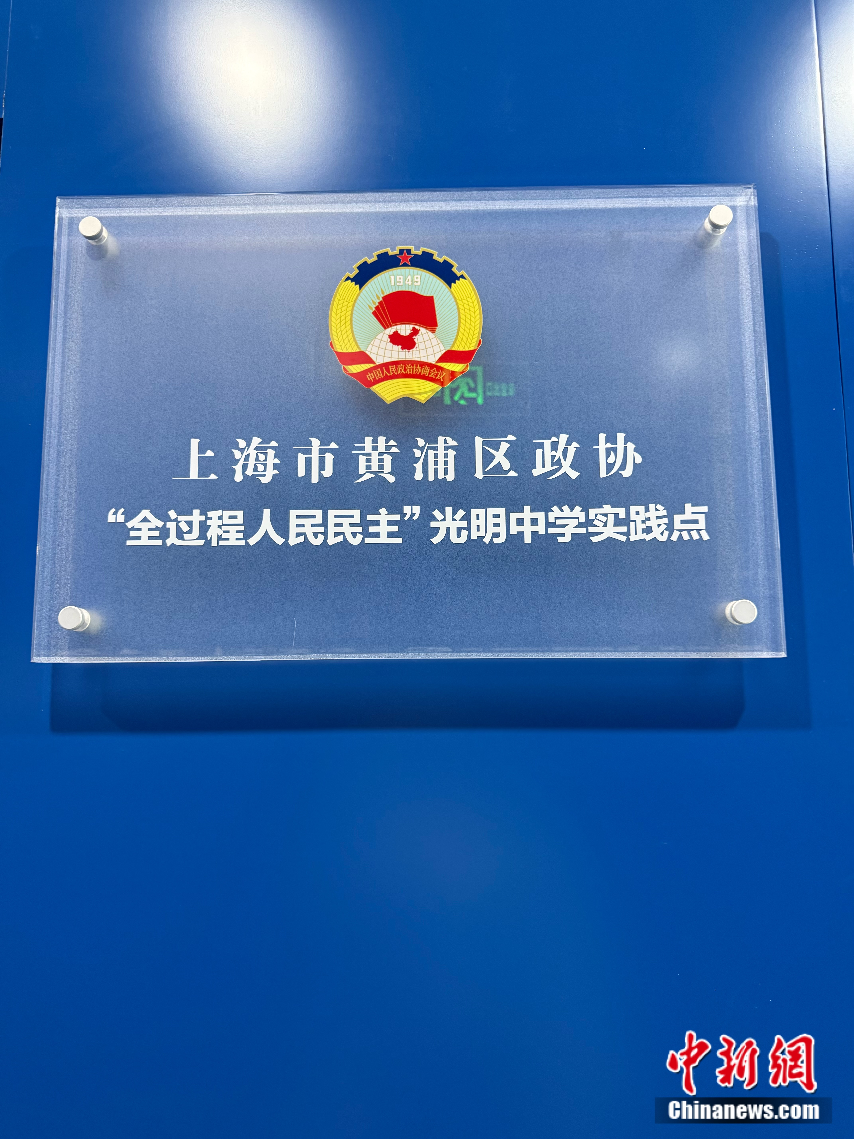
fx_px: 789
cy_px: 570
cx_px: 427
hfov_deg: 56.8
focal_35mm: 24
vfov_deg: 71.6
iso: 400
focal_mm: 6.76
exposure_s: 1/50
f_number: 1.78
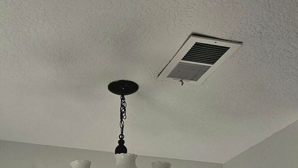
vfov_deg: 15.7
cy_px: 334
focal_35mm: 61
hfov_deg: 33.9
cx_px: 90
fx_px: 482
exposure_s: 1/769
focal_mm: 6.3
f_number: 1.7
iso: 20
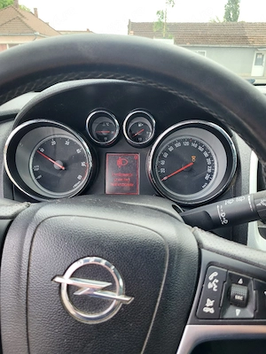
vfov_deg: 67.3
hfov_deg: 53.1
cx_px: 133
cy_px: 177
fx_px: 266
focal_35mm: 26
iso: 40
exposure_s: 1/233
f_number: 1.8
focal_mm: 5.4
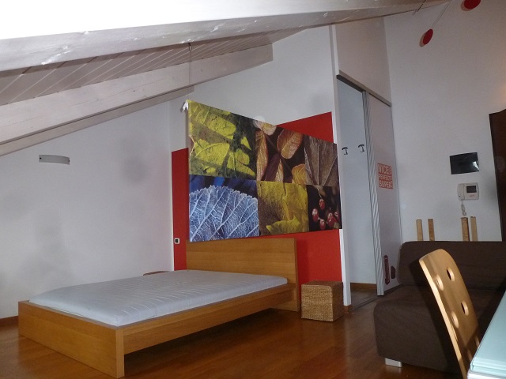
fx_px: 351
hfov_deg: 71.6
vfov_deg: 56.8
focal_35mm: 24
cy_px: 190
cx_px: 253
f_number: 3.3
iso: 320
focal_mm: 4.3
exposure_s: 1/60
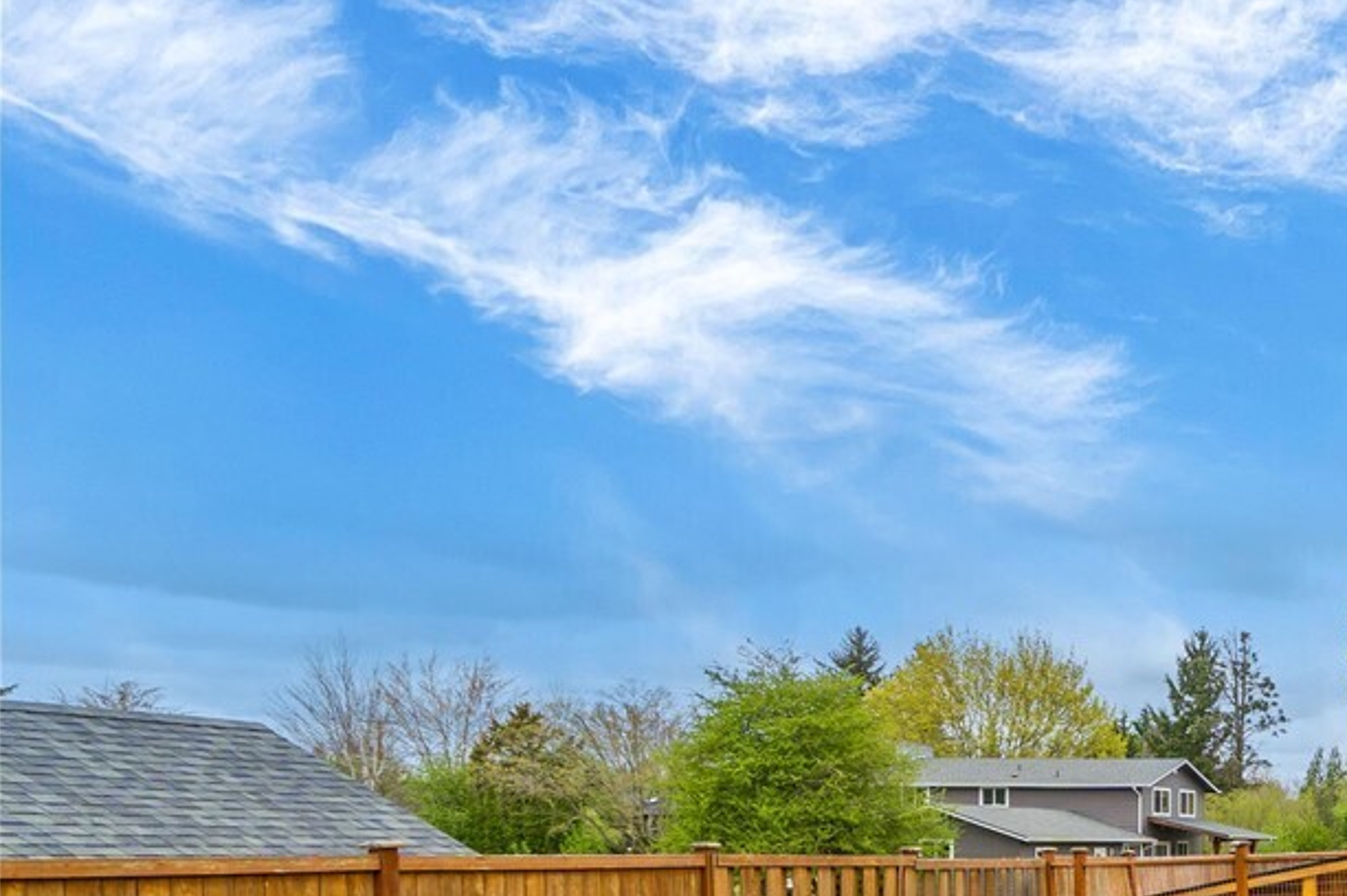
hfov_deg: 33.2
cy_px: 820
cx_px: 1862
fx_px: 1346
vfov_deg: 34.6
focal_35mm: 36
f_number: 8
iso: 100
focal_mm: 13
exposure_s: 1/80
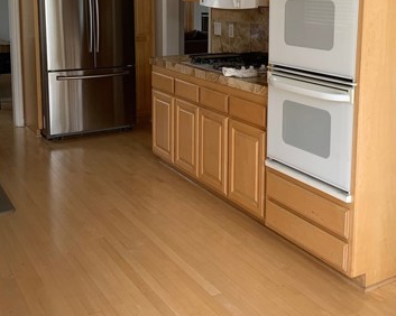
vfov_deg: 32.0
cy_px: 74
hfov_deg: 40.3
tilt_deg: -8.8
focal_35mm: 46
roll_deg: -0.2
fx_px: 539
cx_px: 223
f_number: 1.8
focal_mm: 4.25
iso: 64
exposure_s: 1/121
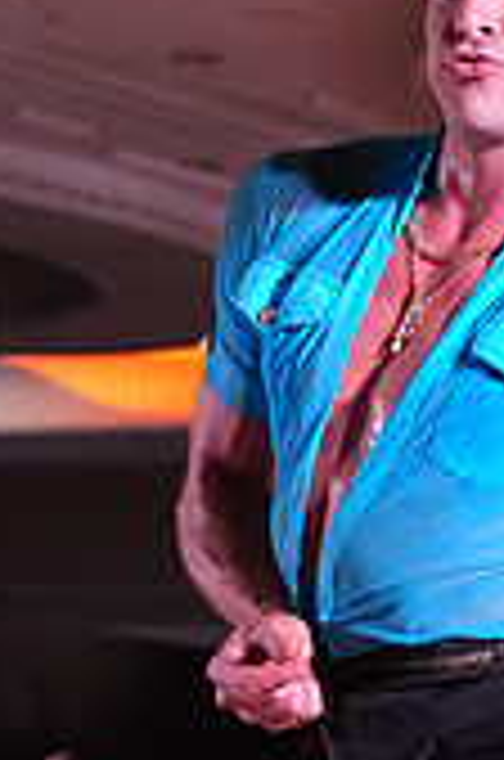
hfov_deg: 5.6
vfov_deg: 8.4
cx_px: 700
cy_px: 1061
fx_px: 5081
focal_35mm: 241
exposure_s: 1/250
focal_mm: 70
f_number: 5.6
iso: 5000
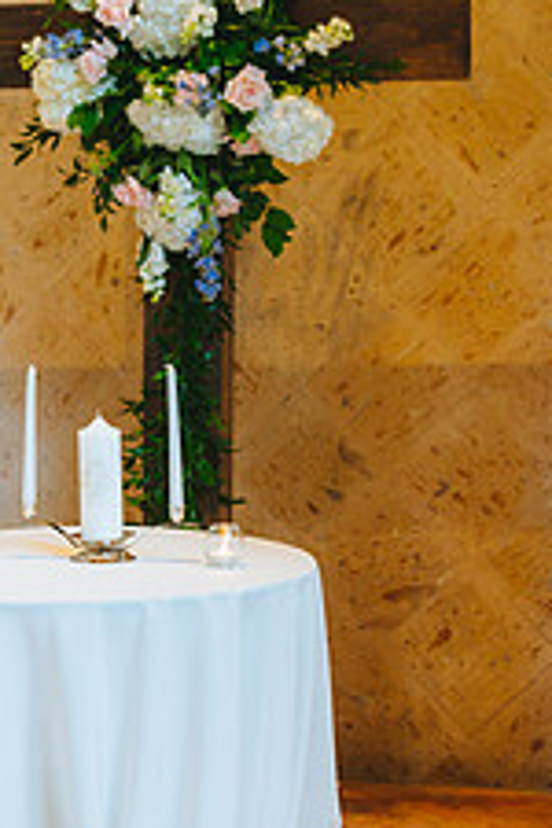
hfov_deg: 17.9
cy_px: 346
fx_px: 1748
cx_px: 156
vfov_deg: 26.6
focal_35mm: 76
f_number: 2.8
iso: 1600
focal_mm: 38
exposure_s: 1/100
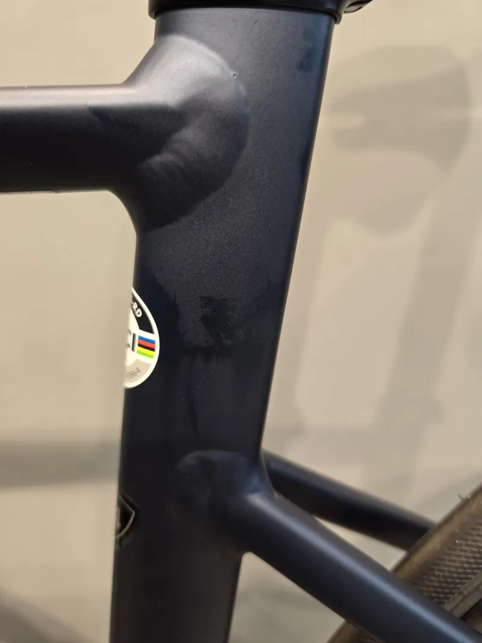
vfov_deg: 73.9
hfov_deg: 58.9
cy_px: 322
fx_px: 427
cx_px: 241
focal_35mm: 23
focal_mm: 6.3
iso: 160
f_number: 1.7
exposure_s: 1/50
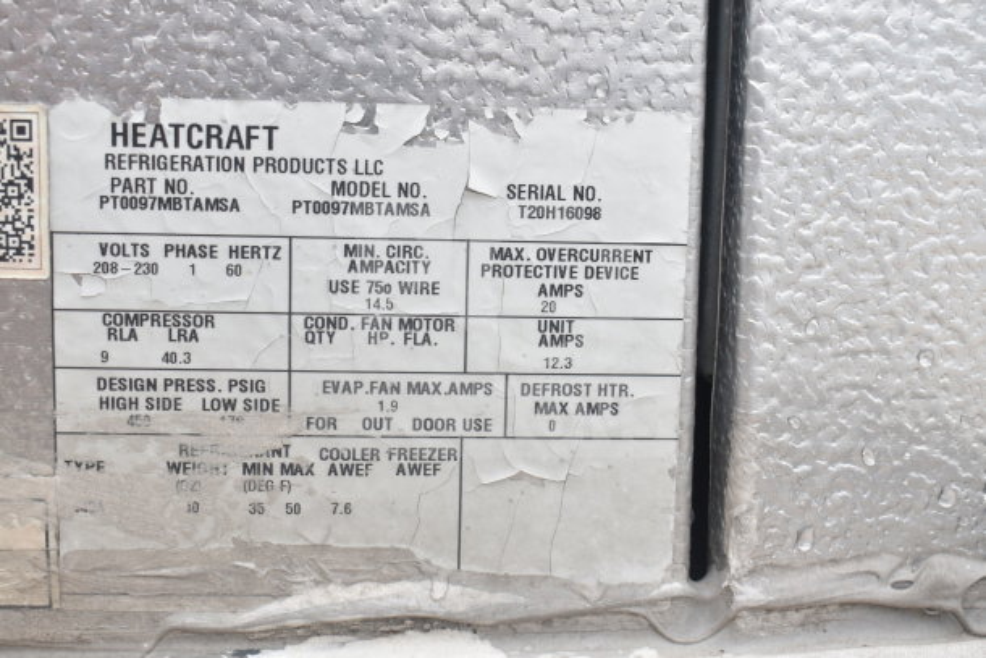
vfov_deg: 28.1
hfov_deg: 41.1
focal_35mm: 48
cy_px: 329
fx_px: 1315
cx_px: 493
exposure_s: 1/160
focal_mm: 32
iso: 200
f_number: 6.3
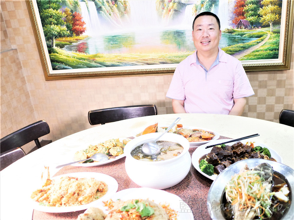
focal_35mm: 30
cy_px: 110
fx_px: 255
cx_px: 147
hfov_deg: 60.0
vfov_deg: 46.8
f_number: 1.7
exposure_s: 1/60
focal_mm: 15
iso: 1000
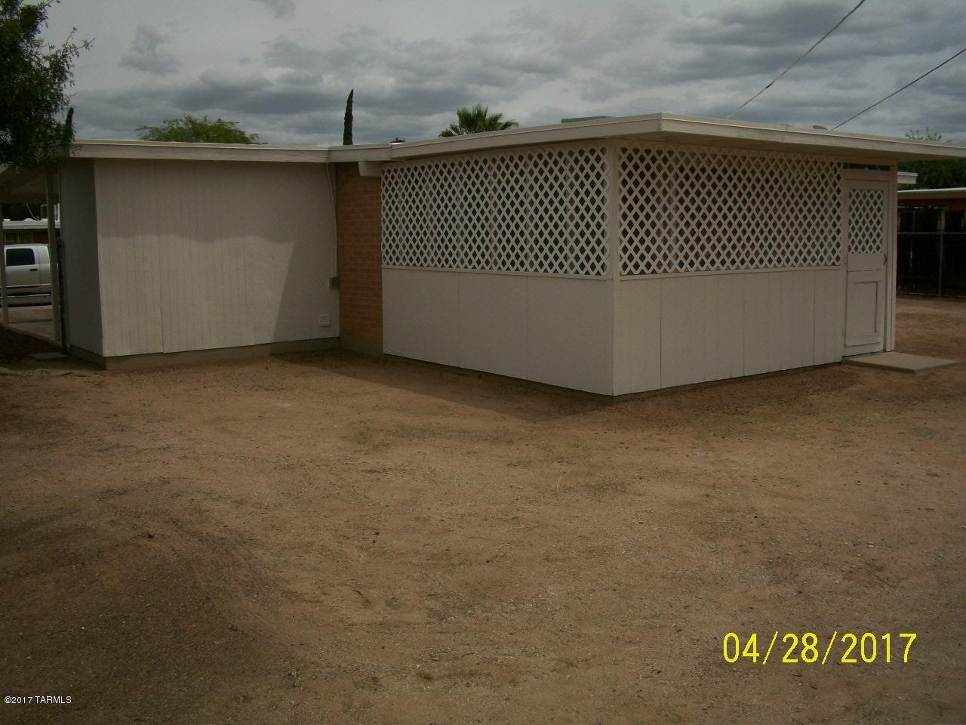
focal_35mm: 35
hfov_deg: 52.6
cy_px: 362
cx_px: 483
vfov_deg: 40.7
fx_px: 977
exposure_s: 1/1250
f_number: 5.6
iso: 80
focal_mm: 6.3
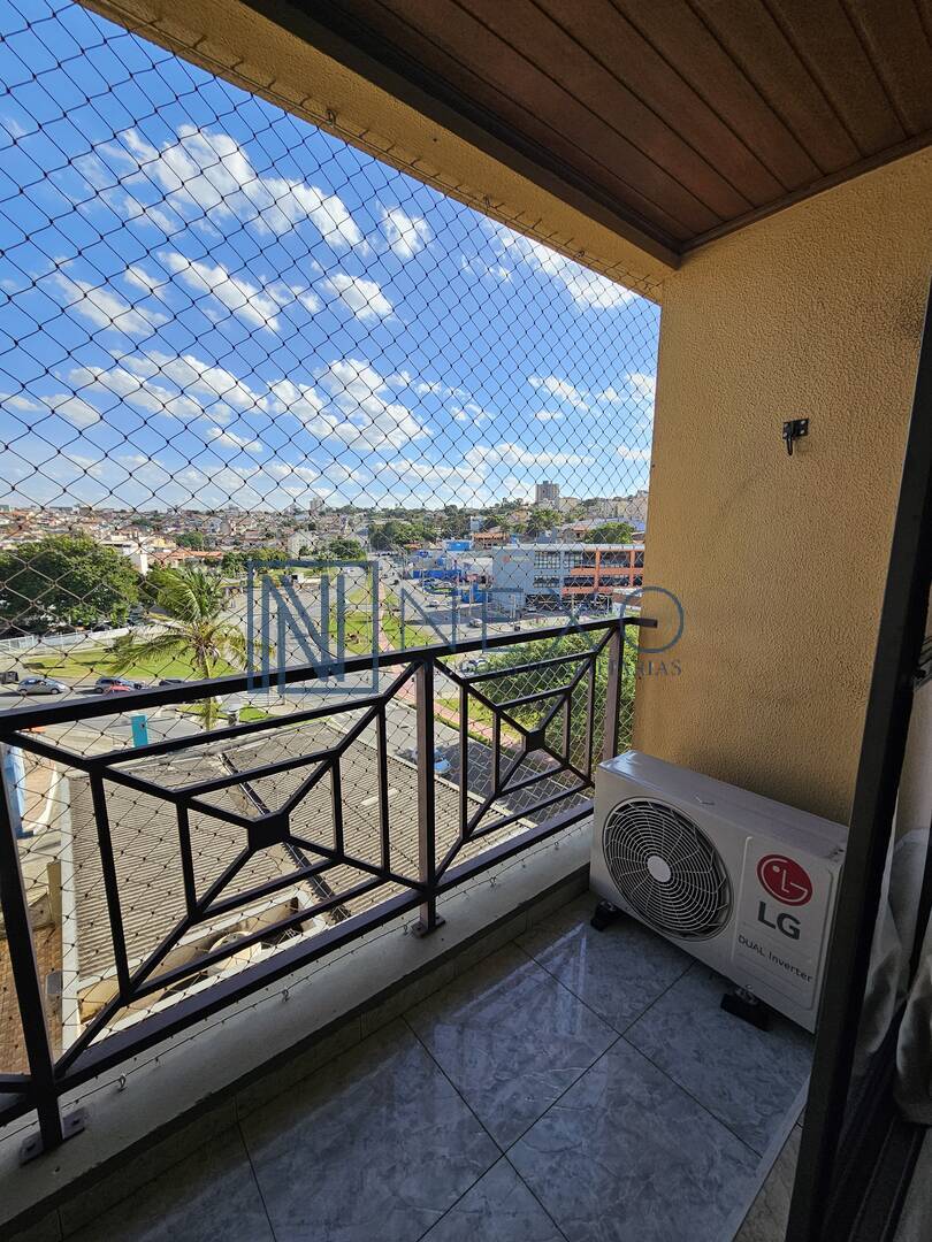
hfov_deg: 89.9
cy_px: 621
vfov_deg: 106.2
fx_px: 467
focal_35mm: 13
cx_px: 466
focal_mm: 2.2
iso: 50
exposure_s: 1/1176
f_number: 2.2
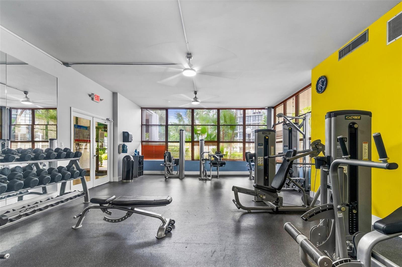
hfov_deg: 96.8
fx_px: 179
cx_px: 201
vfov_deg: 73.6
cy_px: 134
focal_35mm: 16
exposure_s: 1/3
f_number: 8
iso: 400
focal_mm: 16
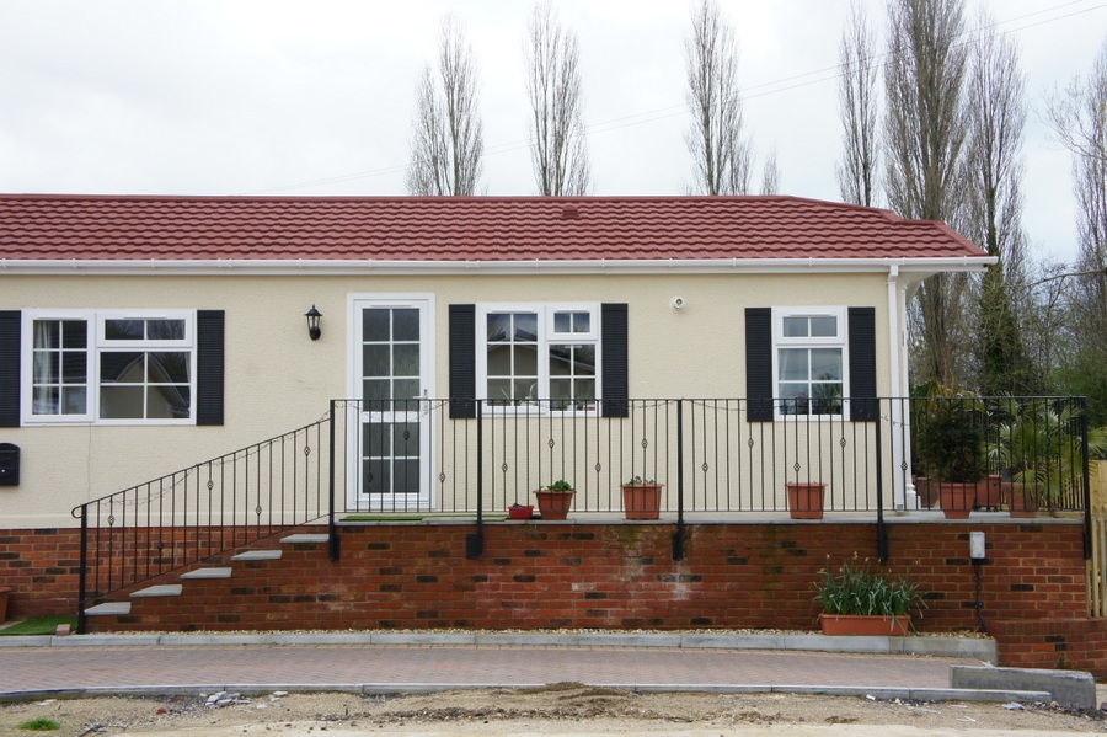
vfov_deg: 27.2
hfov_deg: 40.0
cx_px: 554
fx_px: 1521
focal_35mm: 50
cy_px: 368
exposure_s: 1/250
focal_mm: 33
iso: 500
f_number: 11
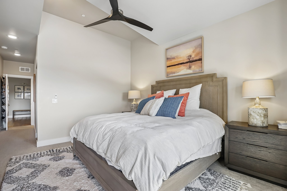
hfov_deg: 96.7
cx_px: 144
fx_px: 128
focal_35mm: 16
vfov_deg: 73.7
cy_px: 96
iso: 400
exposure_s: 1/40
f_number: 8
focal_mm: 16
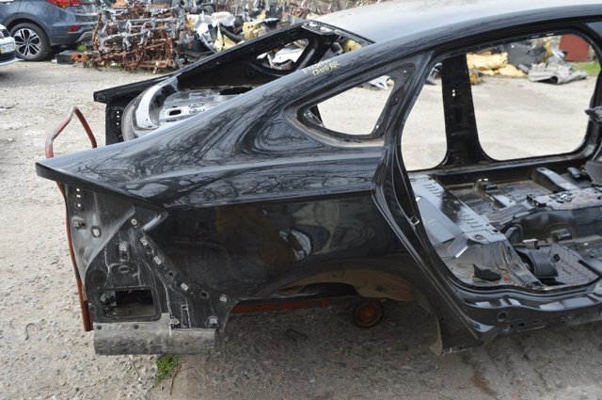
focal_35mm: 33
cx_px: 301
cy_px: 200
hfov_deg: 57.3
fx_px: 551
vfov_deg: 39.9
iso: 125
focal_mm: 22
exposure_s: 1/125
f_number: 5.6
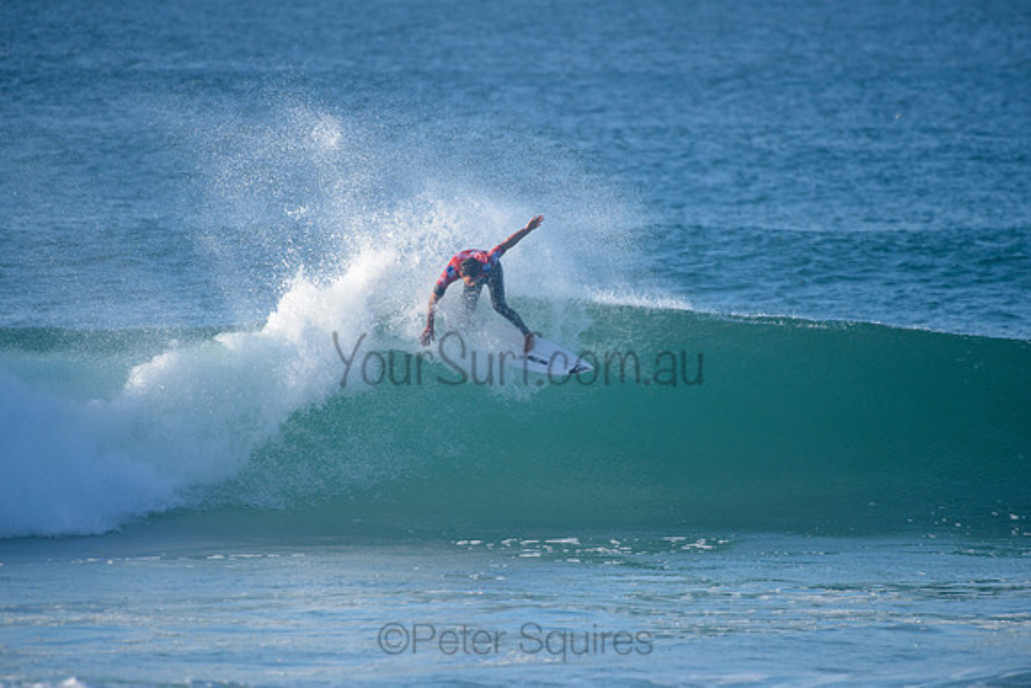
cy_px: 328
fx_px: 15459
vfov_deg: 2.5
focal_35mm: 540
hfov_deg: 3.8
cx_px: 517
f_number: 5.6
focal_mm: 500
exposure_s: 1/2000
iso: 450
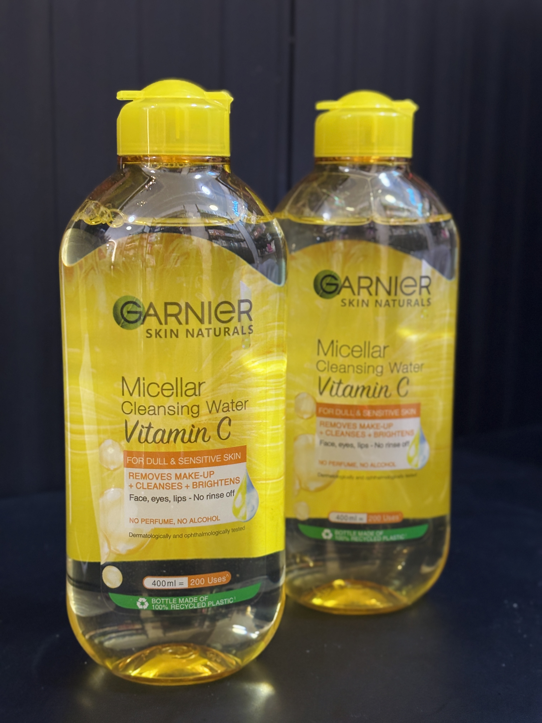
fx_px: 1086
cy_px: 362
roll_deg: -0.5
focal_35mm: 52
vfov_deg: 36.8
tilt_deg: -10.9
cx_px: 271
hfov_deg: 28.0
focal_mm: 5.96
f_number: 1.6
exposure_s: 1/60
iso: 125
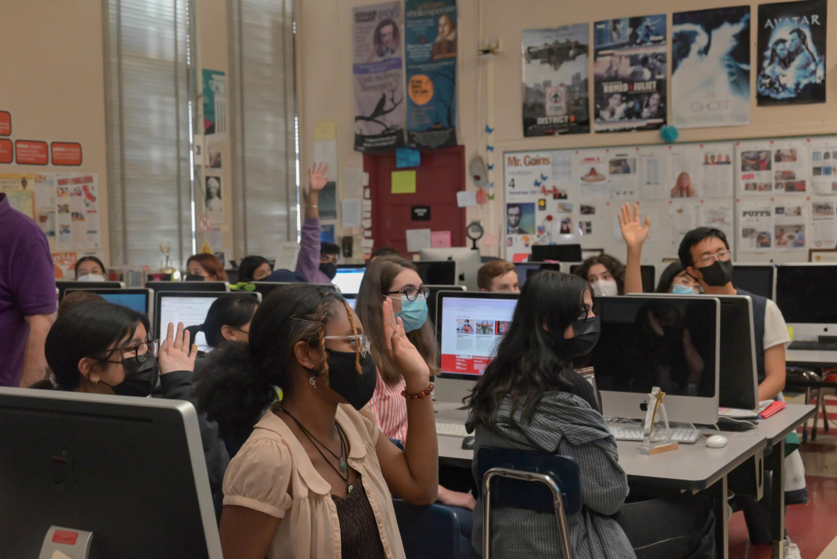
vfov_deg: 28.1
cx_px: 423
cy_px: 282
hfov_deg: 41.1
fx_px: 1116
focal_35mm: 48
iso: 4000
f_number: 6.3
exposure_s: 1/100
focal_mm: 47
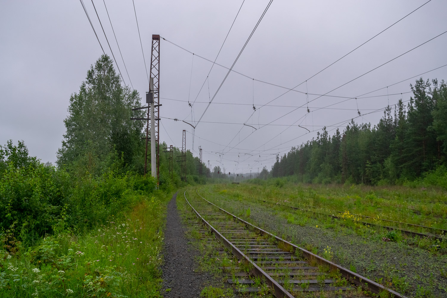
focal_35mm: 30
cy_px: 149
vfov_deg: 43.6
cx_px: 224
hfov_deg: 61.9
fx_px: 372
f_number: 7.1
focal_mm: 20
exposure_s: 1/320
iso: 200
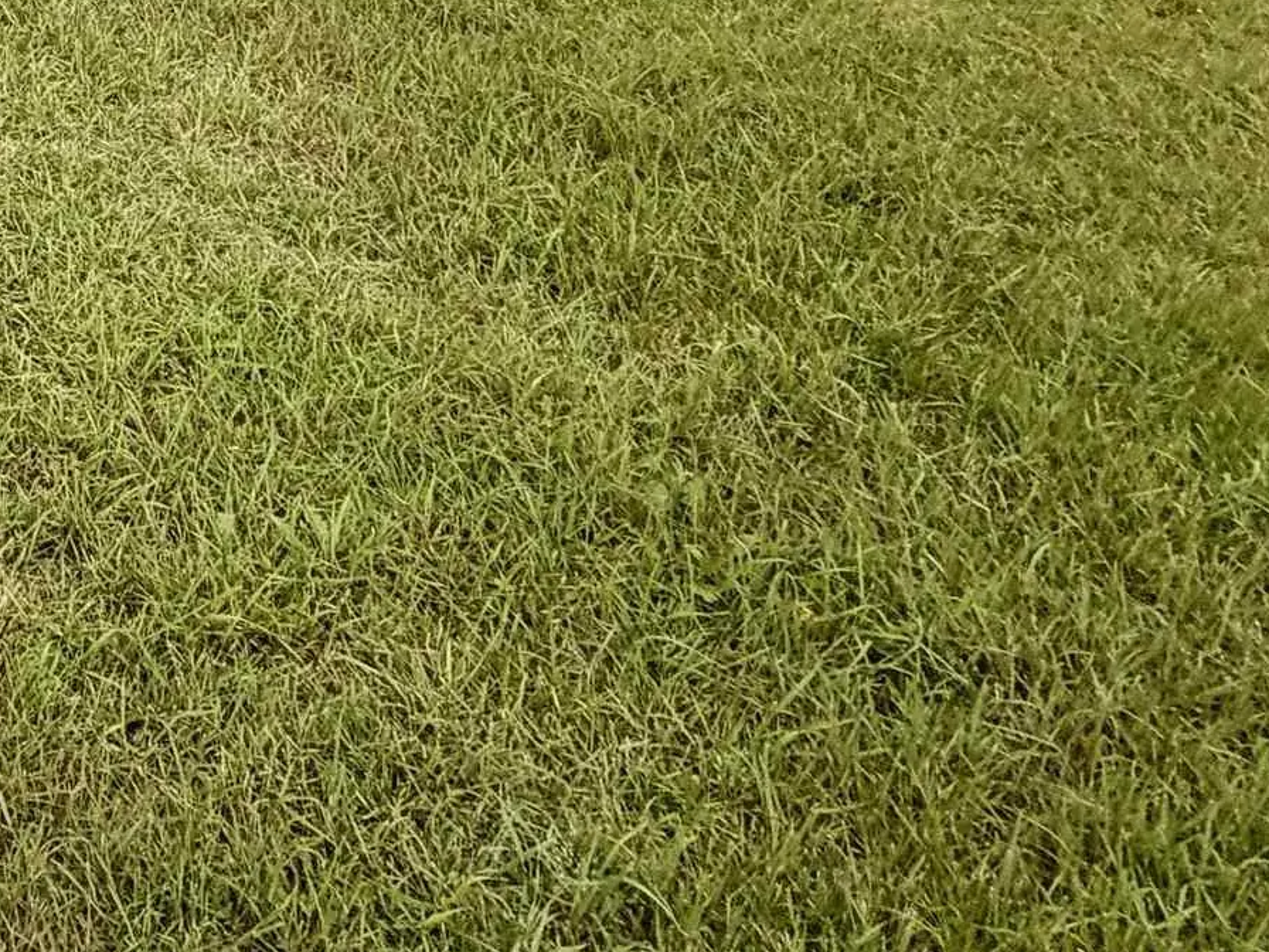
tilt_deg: -5.9
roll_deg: -0.5
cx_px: -469
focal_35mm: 48
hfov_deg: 29.7
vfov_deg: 24.0
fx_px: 1760
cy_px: -472
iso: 64
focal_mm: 2.22
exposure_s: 1/502
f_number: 2.2
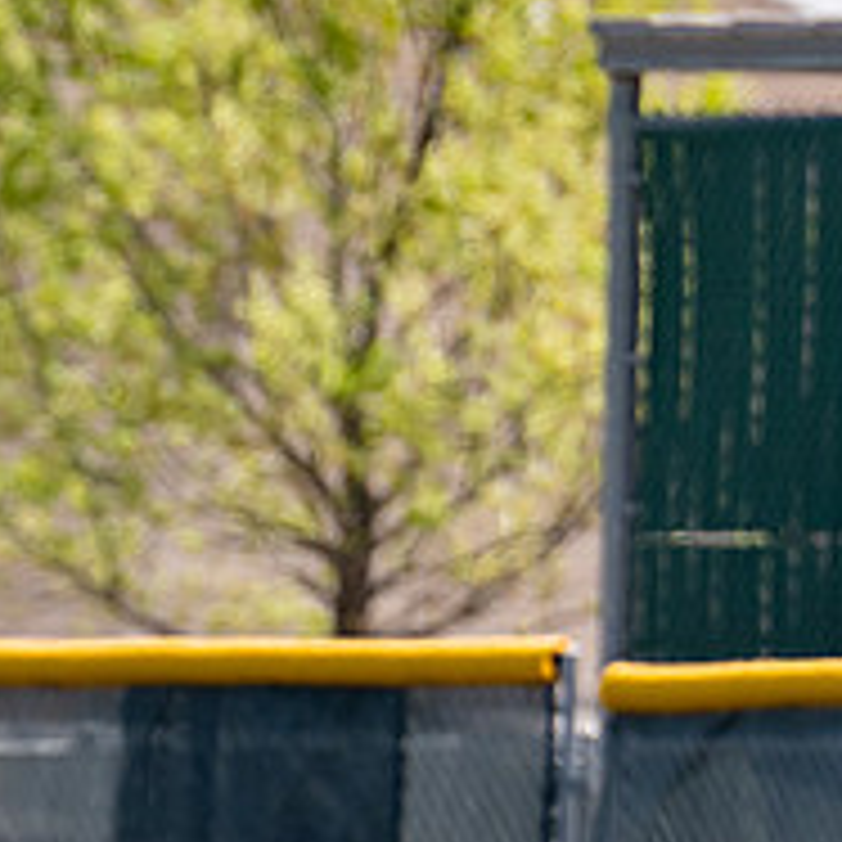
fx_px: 33381
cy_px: 574
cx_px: -209
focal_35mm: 1213
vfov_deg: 1.4
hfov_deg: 1.4
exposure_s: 1/2000
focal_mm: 280
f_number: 4
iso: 320
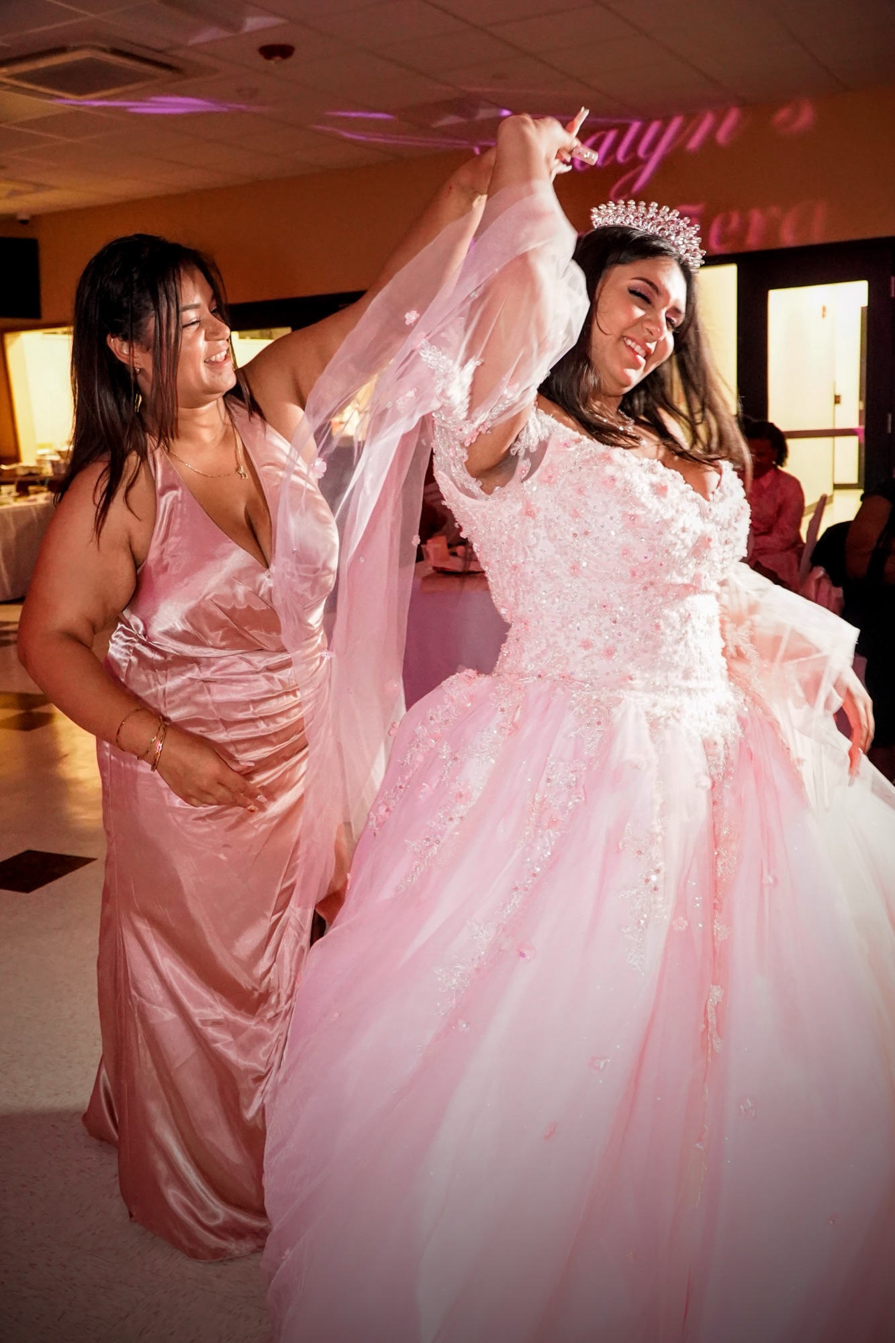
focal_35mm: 31
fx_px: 1156
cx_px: 448
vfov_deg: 60.3
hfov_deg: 42.3
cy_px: 672
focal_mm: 21
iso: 6400
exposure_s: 1/160
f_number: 4
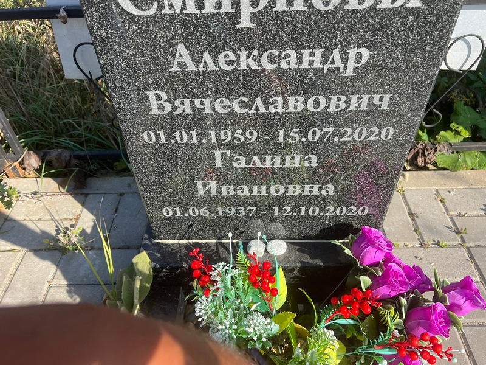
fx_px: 365
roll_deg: +2.2
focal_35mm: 26
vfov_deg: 53.1
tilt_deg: -35.6
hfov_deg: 67.3
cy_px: 182
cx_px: 243
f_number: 1.5
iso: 50
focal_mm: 5.7
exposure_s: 1/1669
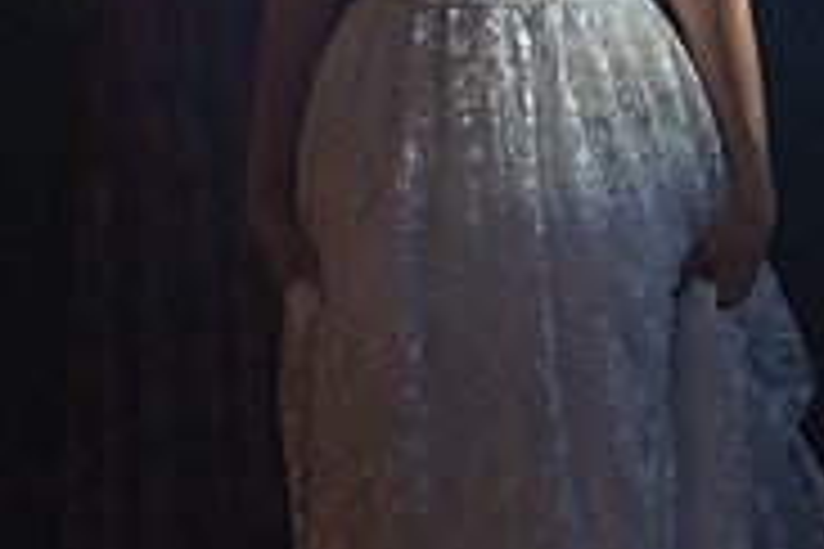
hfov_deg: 12.2
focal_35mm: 164
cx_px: 999
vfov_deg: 8.1
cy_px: -356
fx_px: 3753
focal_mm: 45
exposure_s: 1/100
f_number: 5
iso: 2000
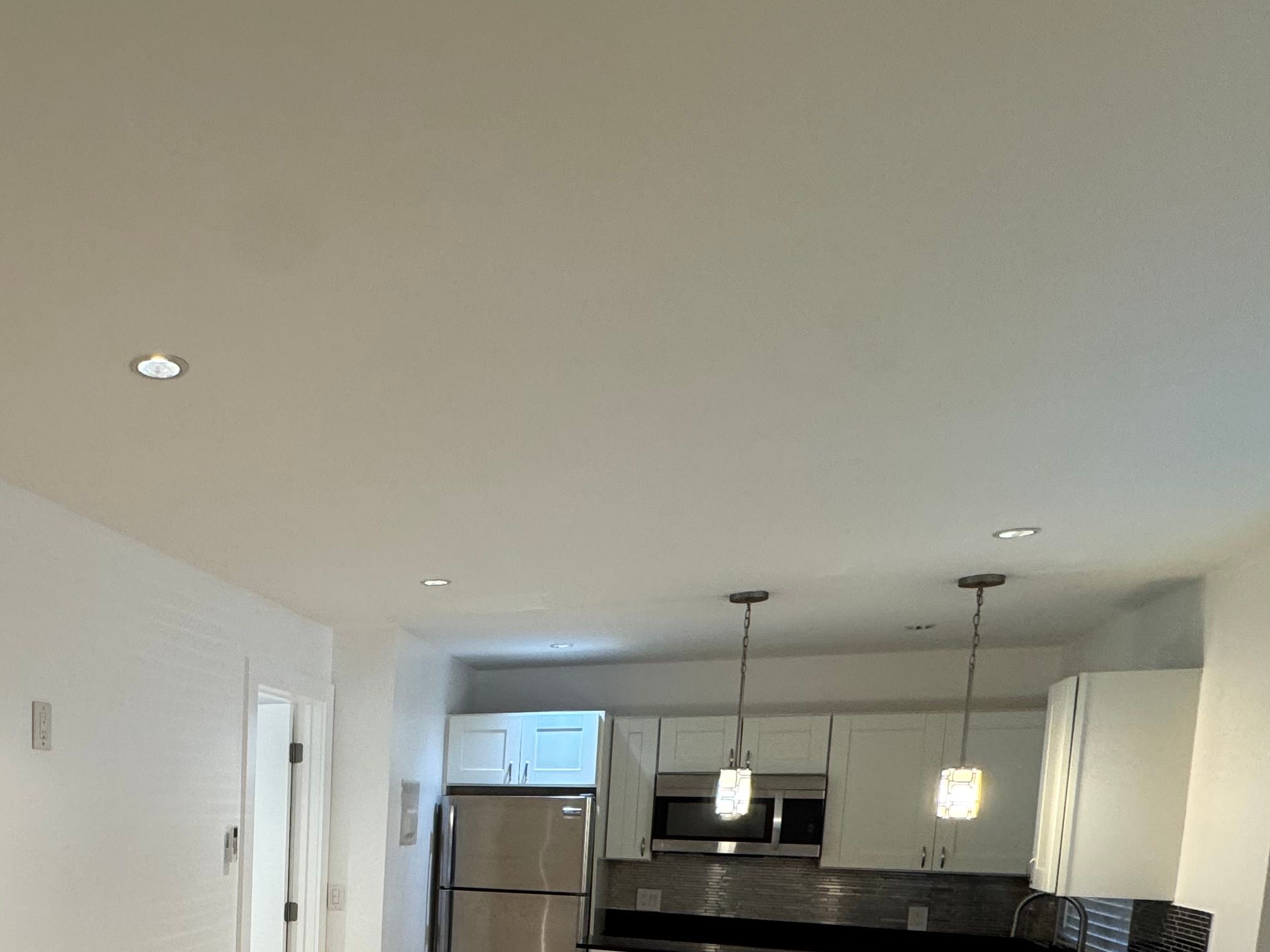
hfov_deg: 56.6
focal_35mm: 28
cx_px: 180
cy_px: 921
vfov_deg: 43.6
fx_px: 1027
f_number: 2.2
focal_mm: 2.22
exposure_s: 1/120
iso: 250
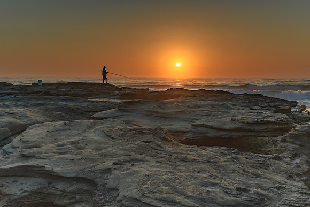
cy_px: 104
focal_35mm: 42
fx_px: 362
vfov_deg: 31.9
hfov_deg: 46.4
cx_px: 155
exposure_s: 1/200
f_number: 8
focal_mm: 27
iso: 200
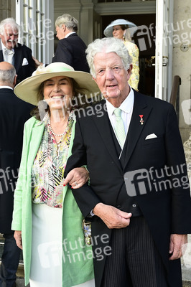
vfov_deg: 55.1
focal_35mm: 34
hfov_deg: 38.3
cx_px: 96
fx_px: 275
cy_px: 144
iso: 400
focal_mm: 34.5
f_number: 6.3
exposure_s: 1/200
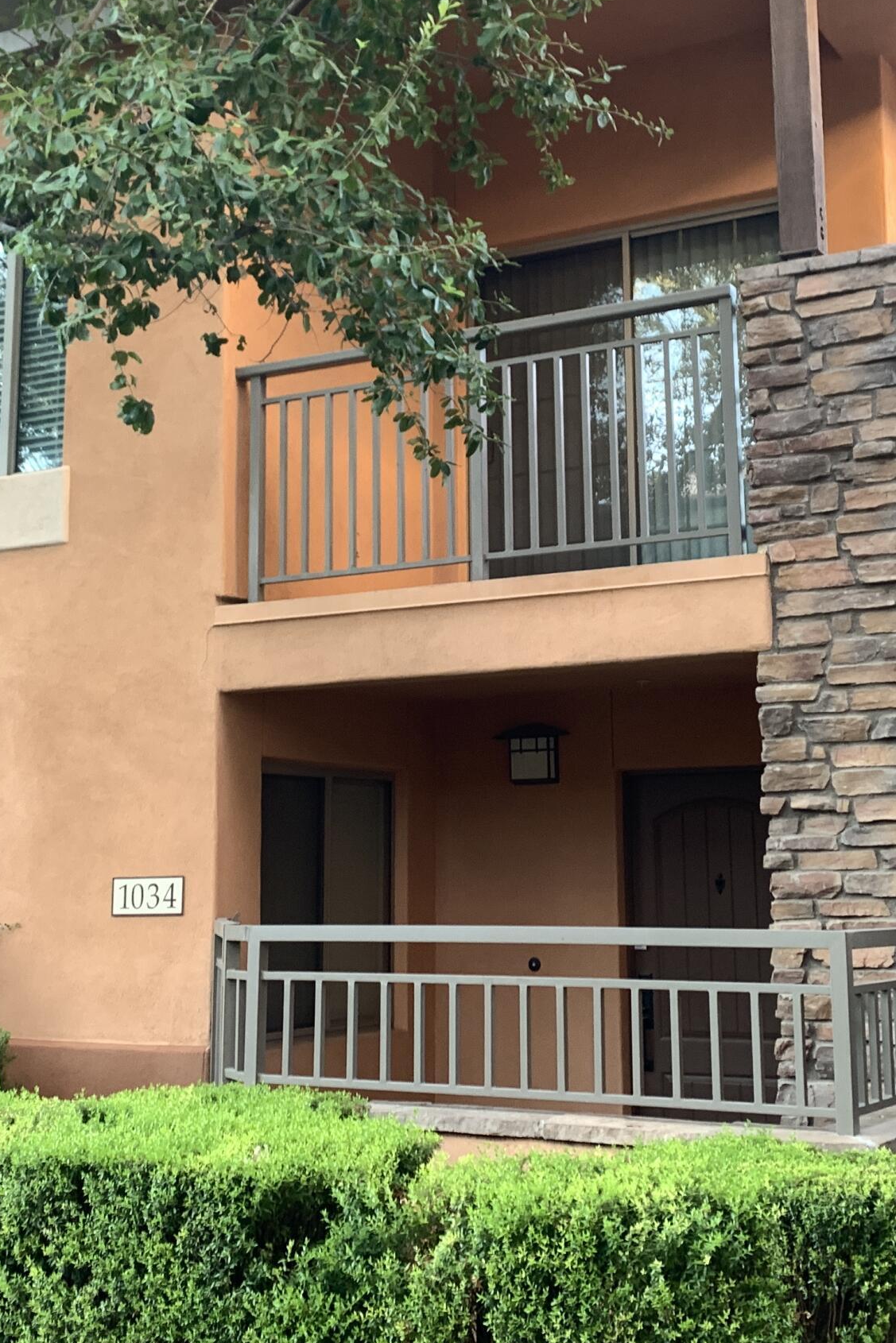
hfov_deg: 28.1
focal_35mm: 48
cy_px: 539
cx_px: 499
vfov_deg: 40.9
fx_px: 1791
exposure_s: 1/60
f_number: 1.8
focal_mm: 4.25
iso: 100
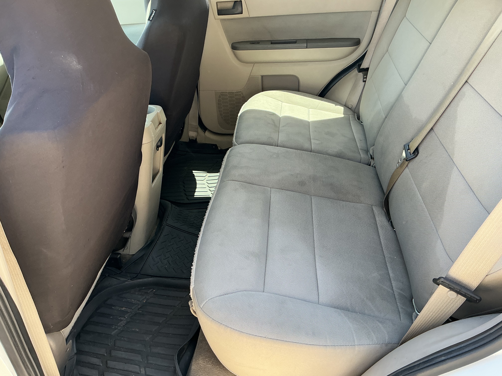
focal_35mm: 29
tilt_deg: -29.7
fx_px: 421
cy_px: 188
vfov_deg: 48.2
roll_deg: -2.4
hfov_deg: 61.7
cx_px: 251
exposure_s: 1/120
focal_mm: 3
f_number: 1.8
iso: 64
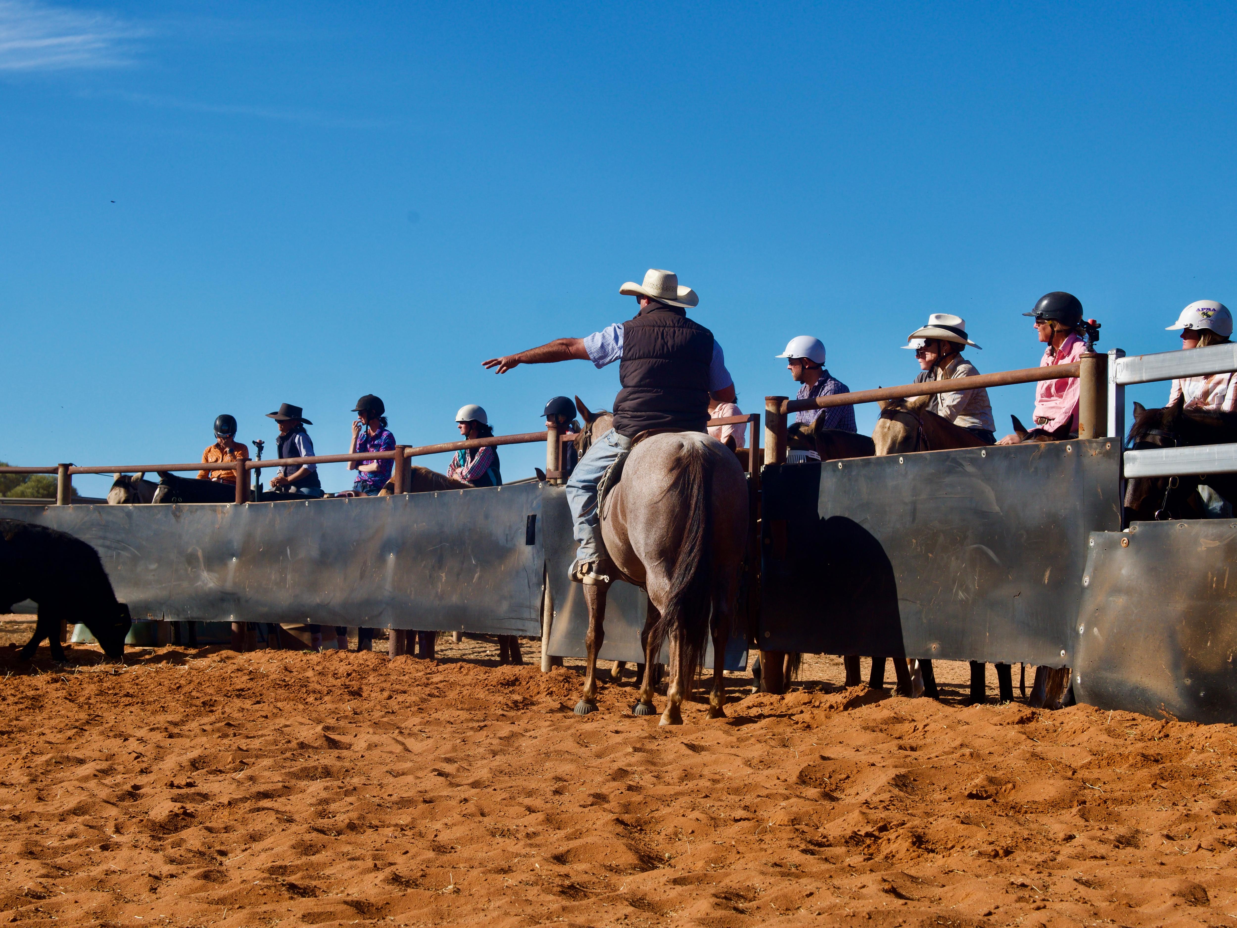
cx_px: 618
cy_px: 464
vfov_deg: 21.0
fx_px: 2501
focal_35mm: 70
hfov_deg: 27.8
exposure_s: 1/640
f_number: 6.3
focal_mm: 35
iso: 200
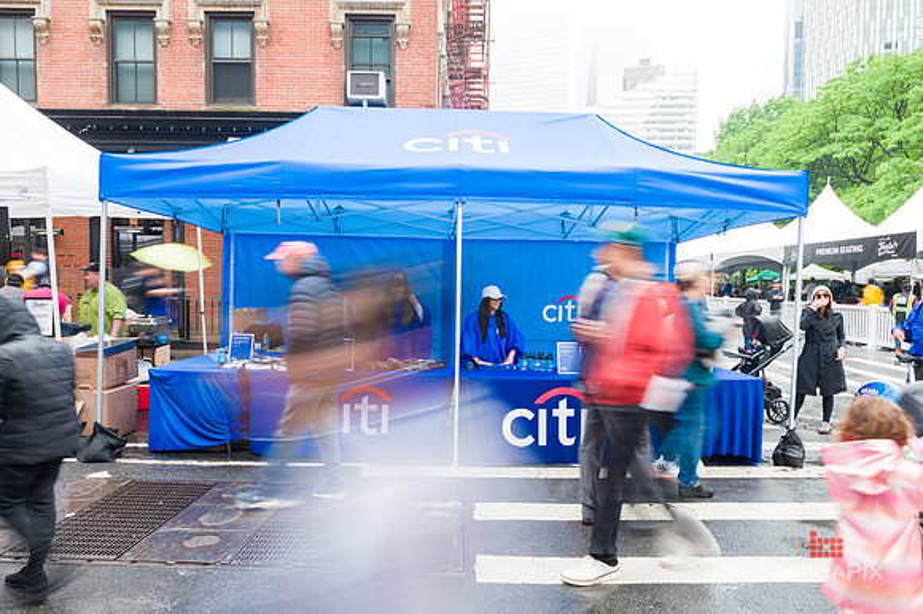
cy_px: 307
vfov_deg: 53.1
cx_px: 462
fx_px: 615
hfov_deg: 73.8
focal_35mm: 24
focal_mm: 24
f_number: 16
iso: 100
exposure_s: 1/5
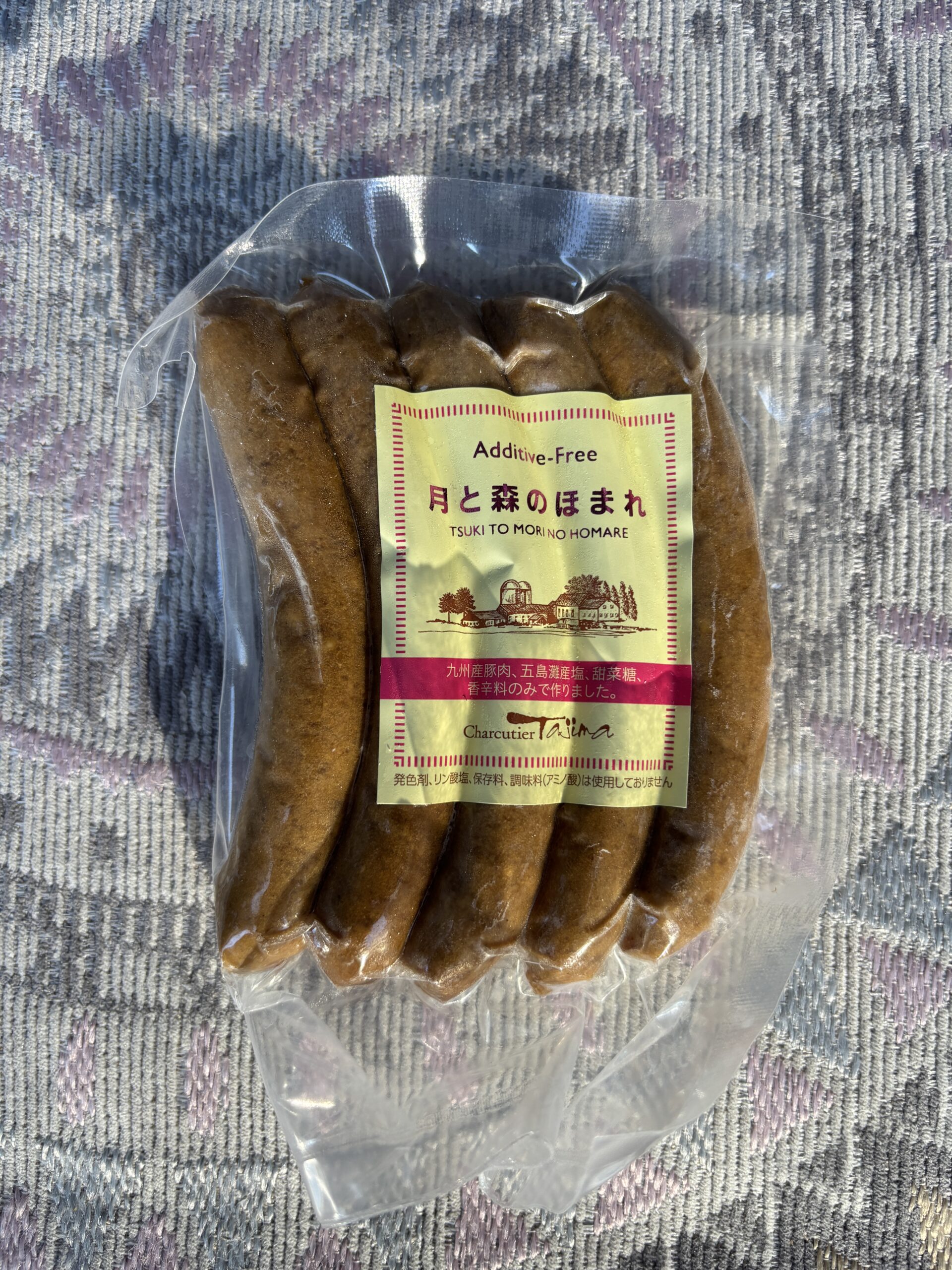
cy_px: 635
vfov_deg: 67.3
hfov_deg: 53.1
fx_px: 953
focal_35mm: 26
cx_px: 476
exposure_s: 1/143
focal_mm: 5.96
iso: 40
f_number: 1.6
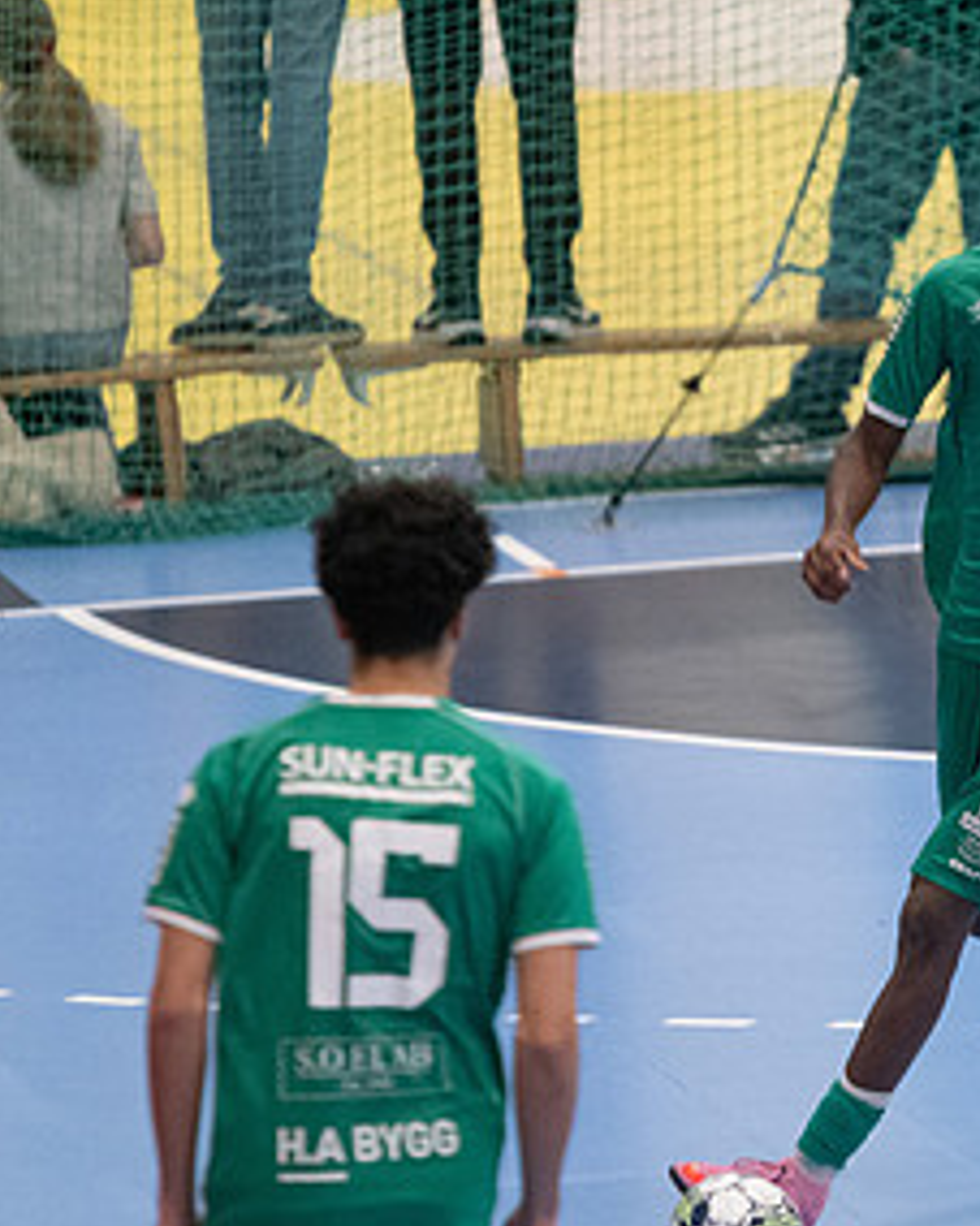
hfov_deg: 2.7
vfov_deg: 3.4
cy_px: 576
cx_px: 1144
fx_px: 20894
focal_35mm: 576
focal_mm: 200
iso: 4000
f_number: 3.2
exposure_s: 1/640
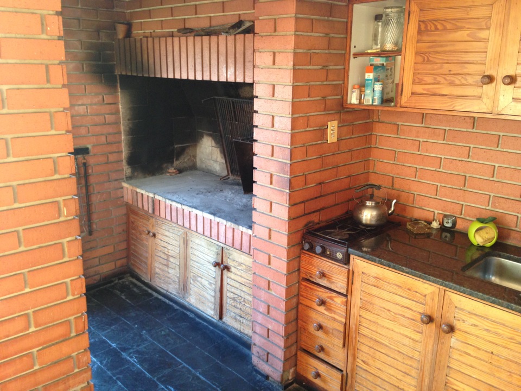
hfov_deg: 55.4
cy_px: 196
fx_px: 497
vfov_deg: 42.9
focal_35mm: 33
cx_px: 260
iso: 160
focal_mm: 4.12
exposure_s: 1/20
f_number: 2.4
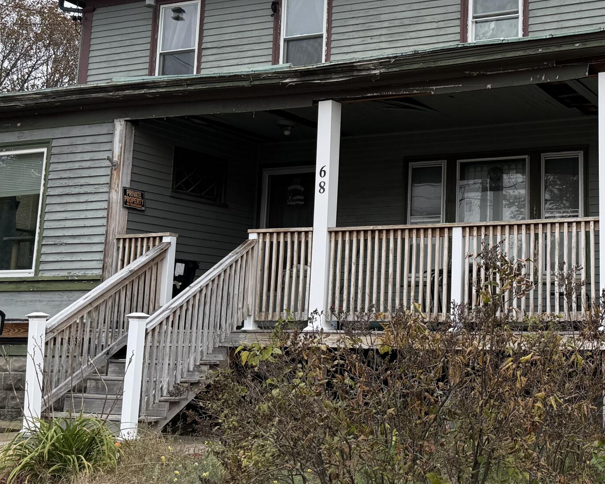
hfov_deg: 35.1
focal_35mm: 51
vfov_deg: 29.5
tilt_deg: +10.2
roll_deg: +0.1
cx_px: 512
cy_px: 173
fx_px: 913
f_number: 1.78
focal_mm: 6.76
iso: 100
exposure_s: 1/955
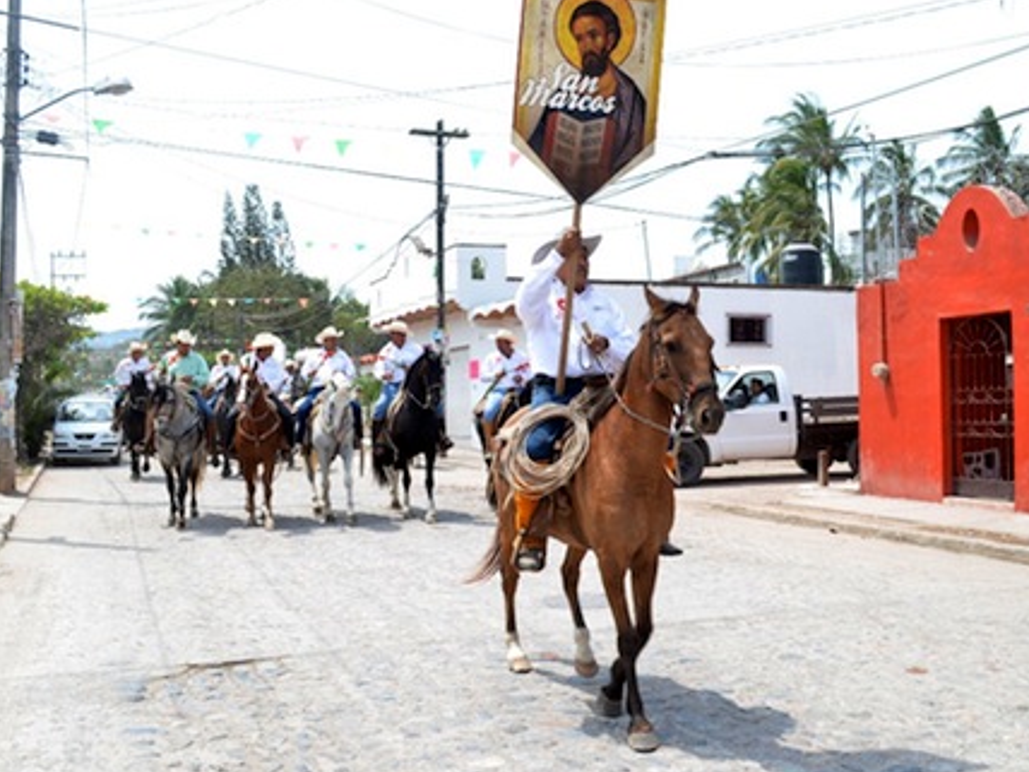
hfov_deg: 50.1
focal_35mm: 37
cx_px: 500
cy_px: 388
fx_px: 1100
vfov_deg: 38.7
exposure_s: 1/125
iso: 100
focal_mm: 22
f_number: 6.3
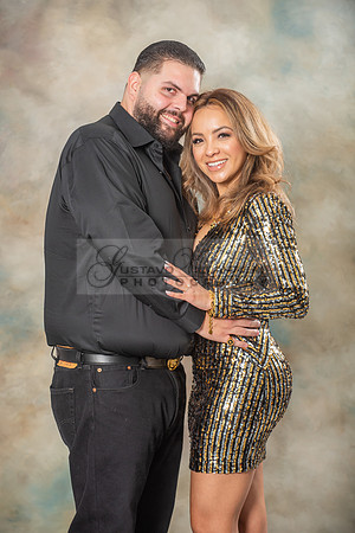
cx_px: 178
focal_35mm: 150
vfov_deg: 13.7
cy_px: 266
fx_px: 2219
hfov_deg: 9.1
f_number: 5
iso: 160
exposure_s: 1/250
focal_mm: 150
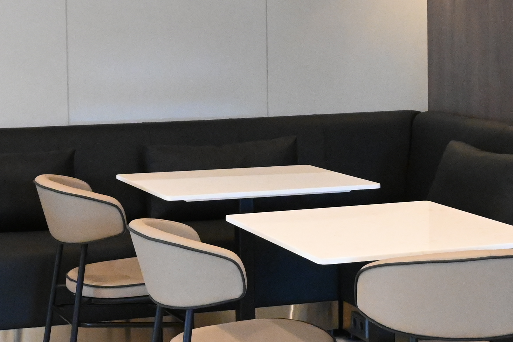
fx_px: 1419
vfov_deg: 13.7
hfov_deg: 20.5
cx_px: 253
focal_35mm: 100
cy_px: 86
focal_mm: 21
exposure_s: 1/125
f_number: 4.5
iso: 6400
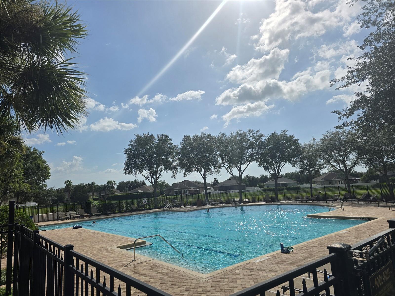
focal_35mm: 23
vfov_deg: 58.9
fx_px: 262
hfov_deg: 73.9
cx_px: 198
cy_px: 148
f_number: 1.7
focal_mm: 6.3
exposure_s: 1/3390
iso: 12
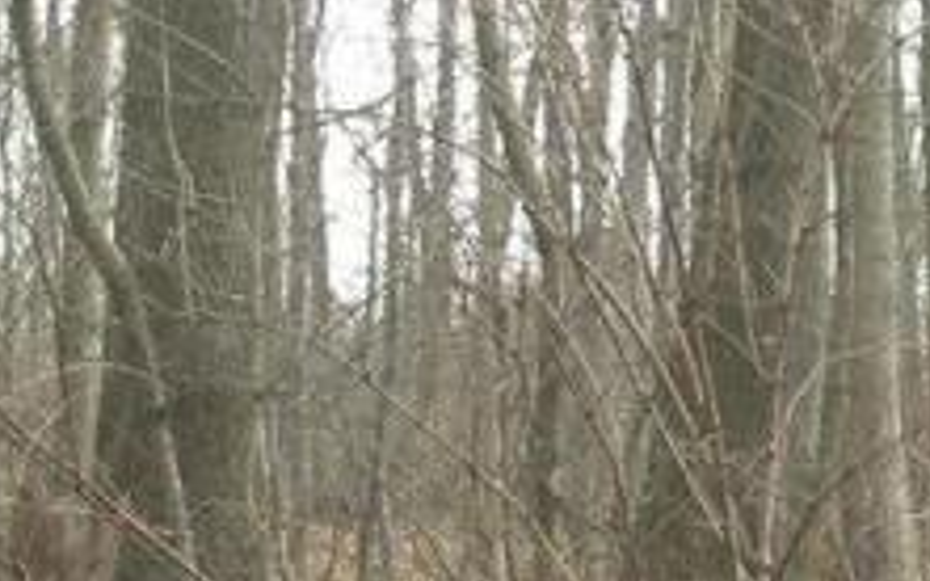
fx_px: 4612
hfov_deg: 11.5
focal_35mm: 182
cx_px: 518
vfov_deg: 7.2
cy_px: 261
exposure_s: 1/400
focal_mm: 7.8
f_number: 2.8
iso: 200
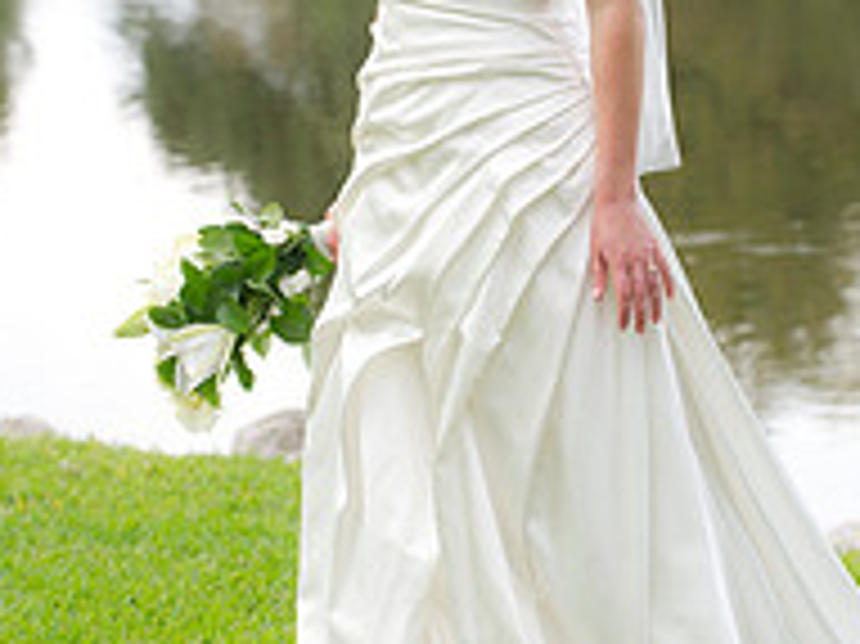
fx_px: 5512
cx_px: 502
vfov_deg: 6.7
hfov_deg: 8.9
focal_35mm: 222
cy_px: 171
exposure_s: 1/200
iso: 320
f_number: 4.5
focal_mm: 98
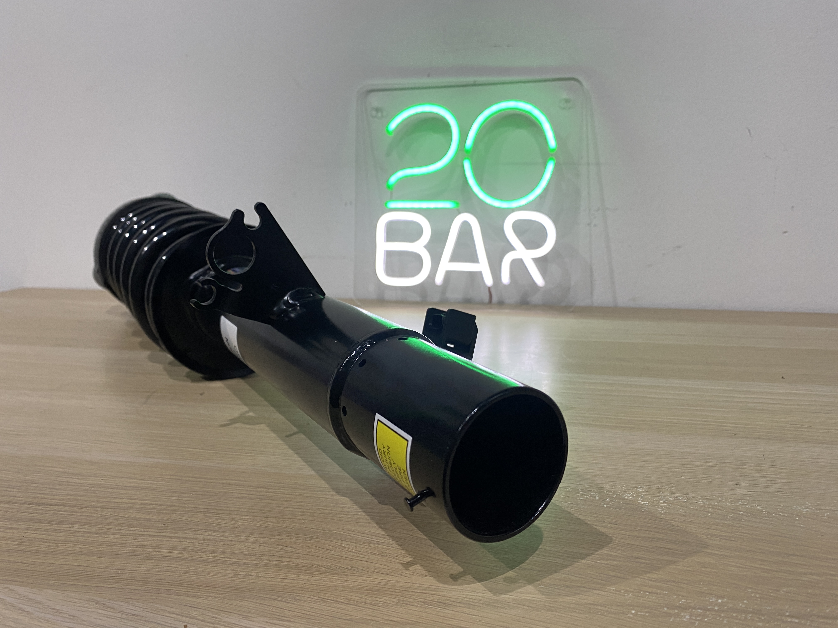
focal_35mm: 26
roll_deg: +0.2
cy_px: 314
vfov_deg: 53.1
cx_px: 419
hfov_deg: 67.3
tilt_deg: -11.4
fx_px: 629
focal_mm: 4.25
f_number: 1.8
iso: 125
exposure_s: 1/50
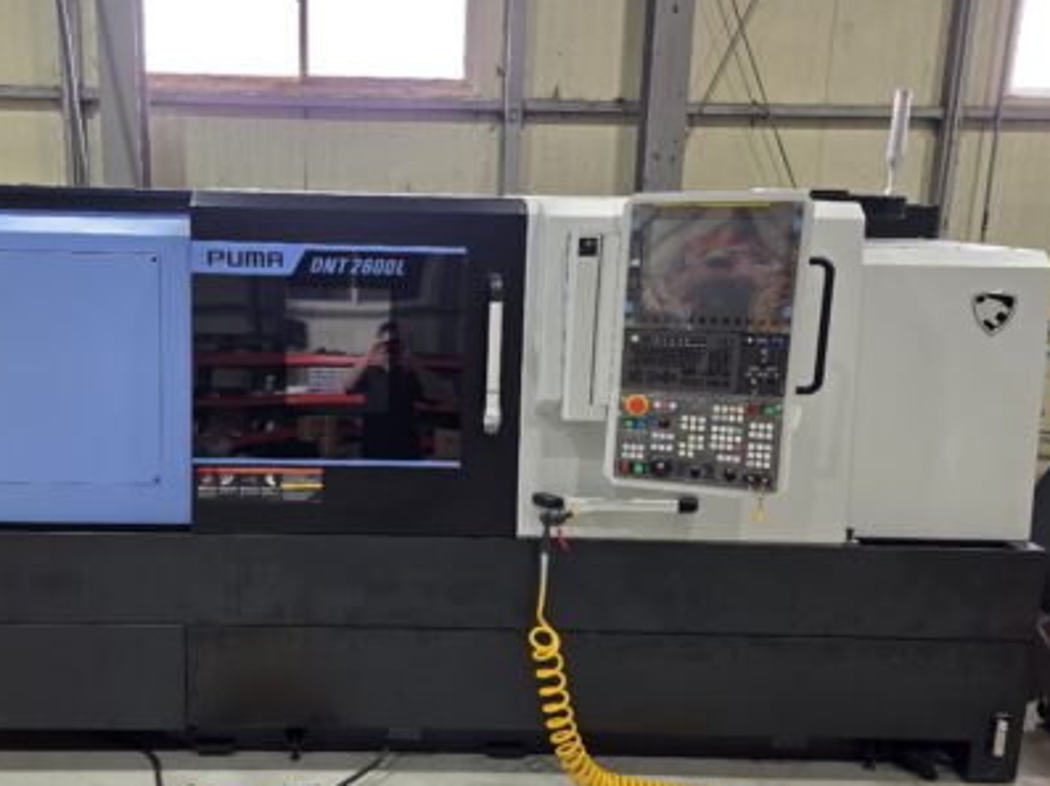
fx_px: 879
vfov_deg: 48.1
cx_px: 394
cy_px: 425
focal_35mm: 29
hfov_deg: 60.9
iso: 64
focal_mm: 6.25
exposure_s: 1/120
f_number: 1.7
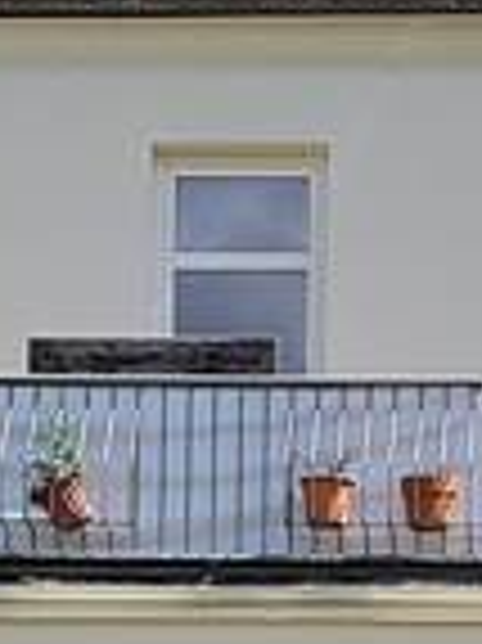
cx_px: 378
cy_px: 788
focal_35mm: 109
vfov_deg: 17.2
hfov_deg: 13.5
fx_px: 2027
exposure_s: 1/2176
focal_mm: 4.2
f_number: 1.7
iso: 50
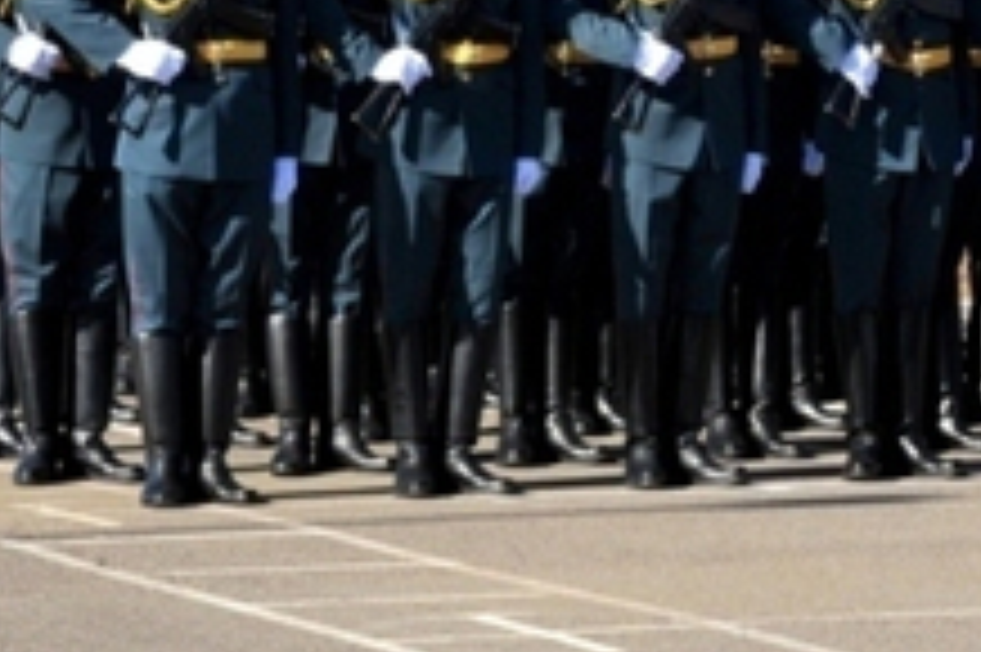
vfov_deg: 5.5
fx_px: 6807
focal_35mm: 250
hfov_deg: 8.2
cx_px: 904
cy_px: 83
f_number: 13
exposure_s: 1/640
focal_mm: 85
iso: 1000
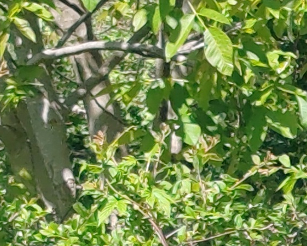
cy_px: 558
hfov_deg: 4.8
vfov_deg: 4.0
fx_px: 3444
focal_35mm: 379
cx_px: 1055
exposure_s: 1/480
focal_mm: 6.12
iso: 50
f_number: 1.9
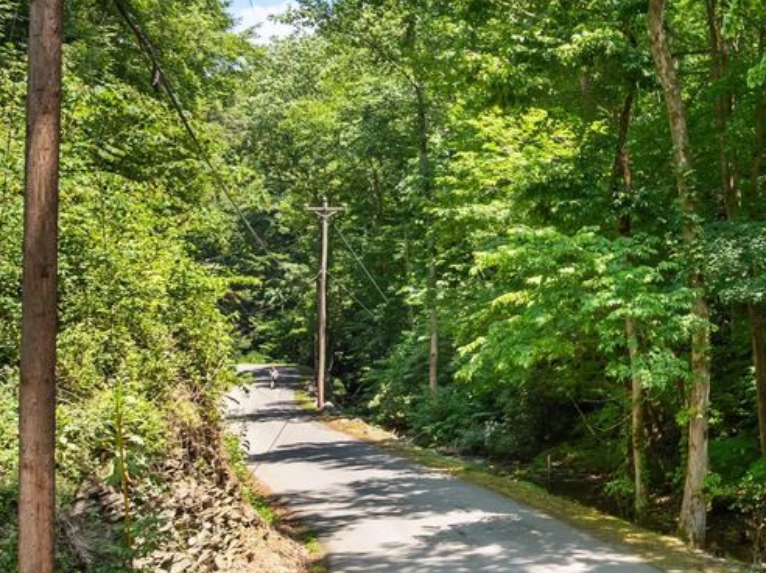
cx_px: 744
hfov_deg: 35.1
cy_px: 270
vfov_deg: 29.1
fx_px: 1105
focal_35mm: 50
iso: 110
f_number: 2.8
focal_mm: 12.29
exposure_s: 1/15
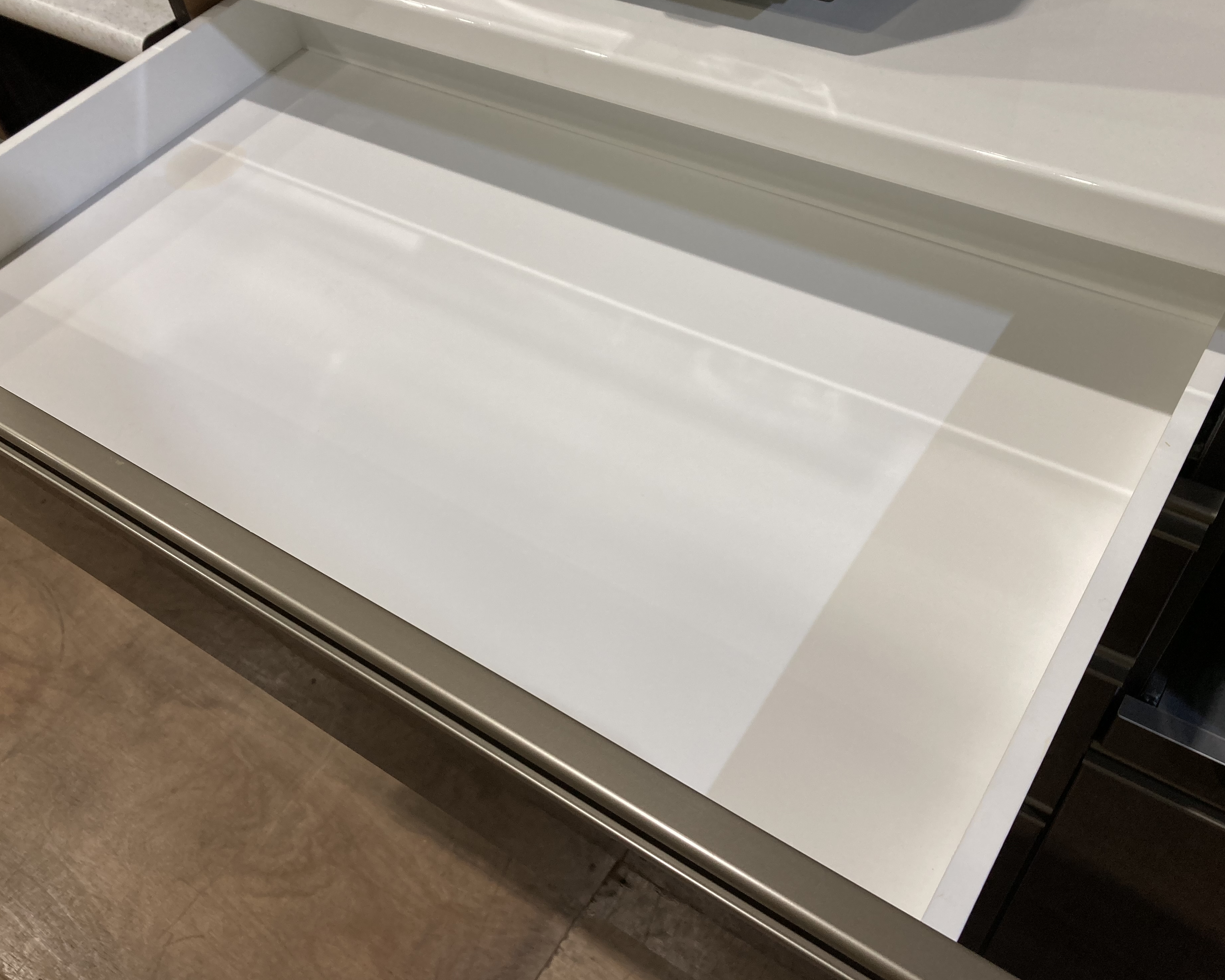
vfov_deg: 48.5
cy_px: 489
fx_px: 1088
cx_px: 591
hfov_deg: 58.8
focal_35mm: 30
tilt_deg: -50.1
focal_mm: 3.99
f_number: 1.8
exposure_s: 1/50
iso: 64
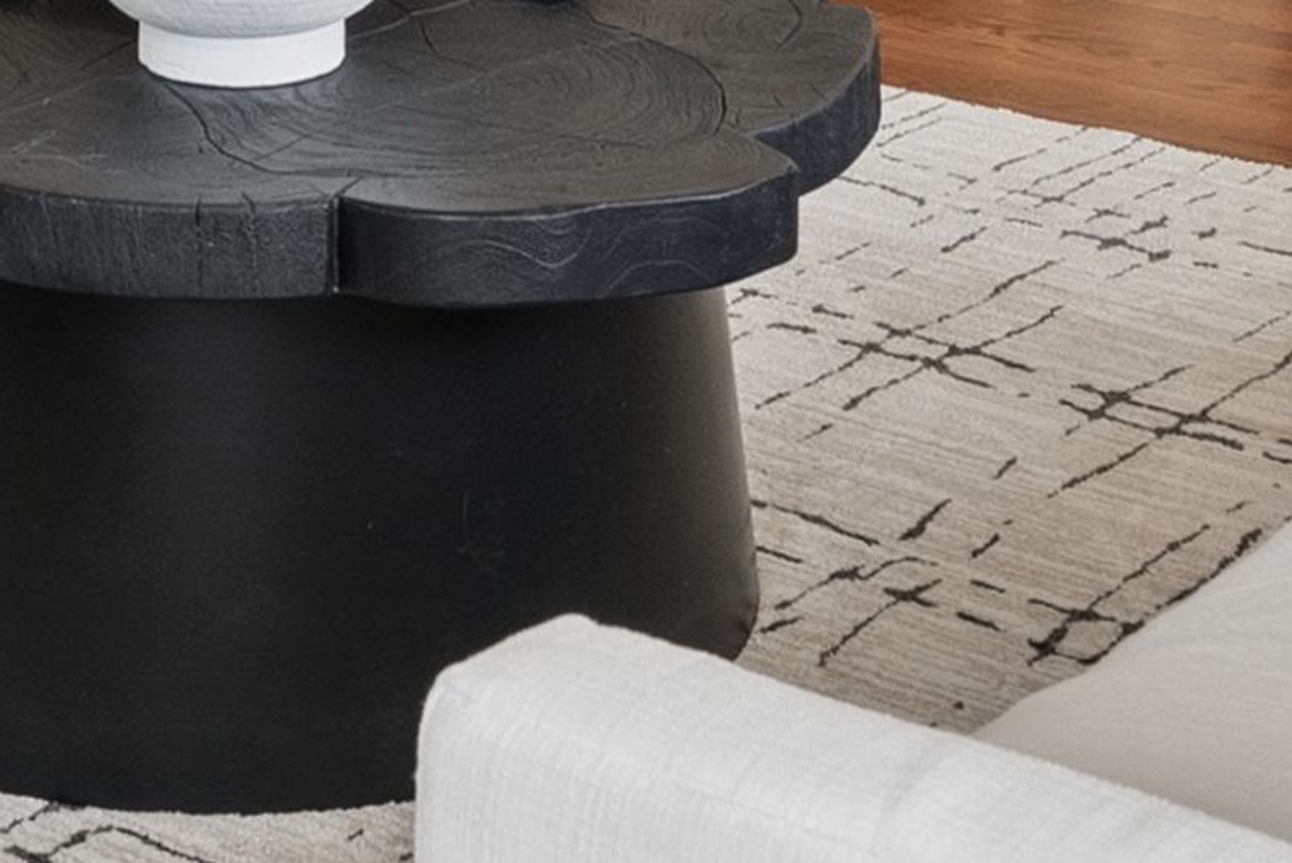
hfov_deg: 20.1
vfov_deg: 12.1
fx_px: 3627
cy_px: -868
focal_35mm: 101
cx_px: 426
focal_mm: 19
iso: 640
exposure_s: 1/80
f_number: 8
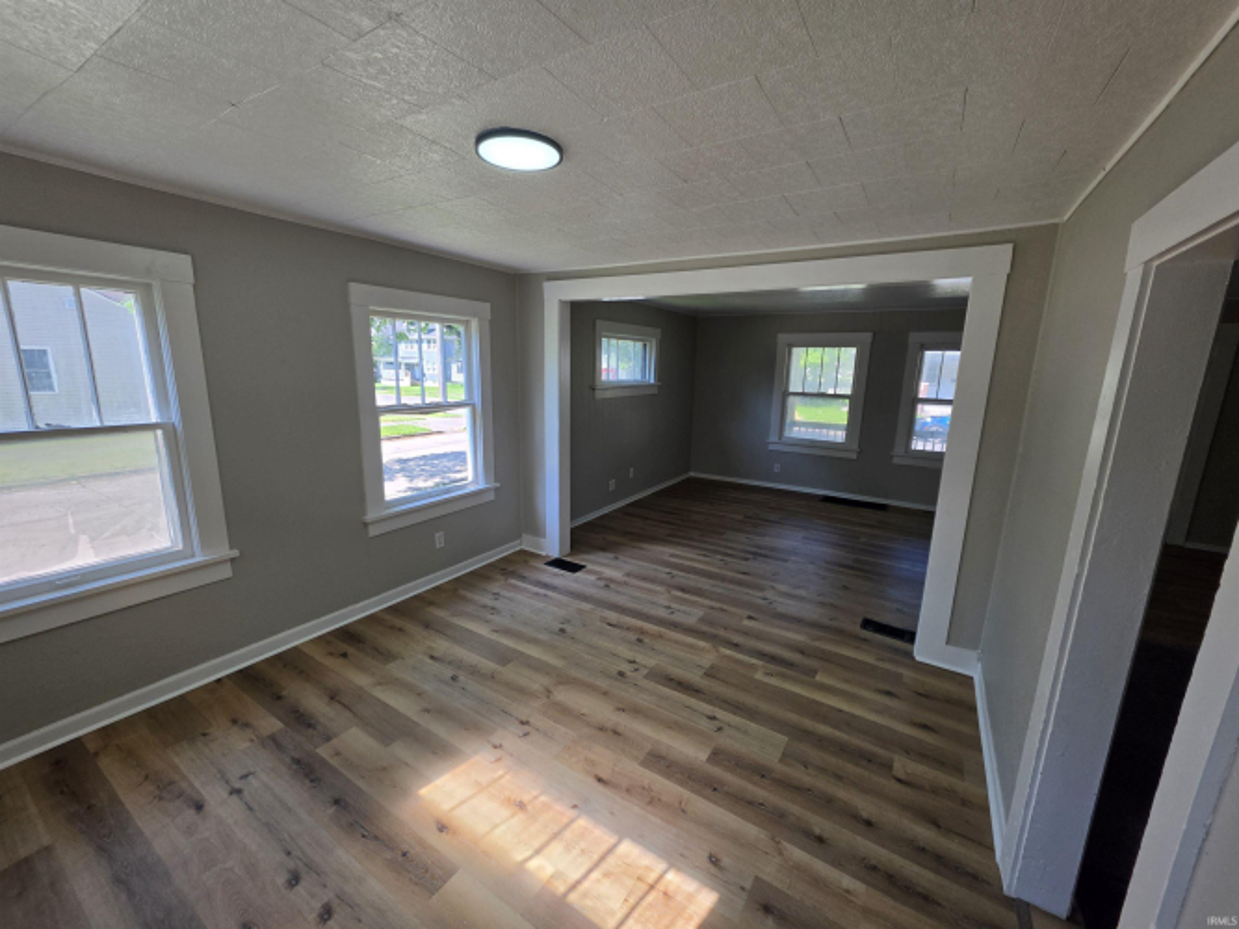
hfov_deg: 106.2
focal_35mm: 13
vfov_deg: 89.9
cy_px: 464
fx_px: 465
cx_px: 620
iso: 32
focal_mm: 2.2
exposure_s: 1/259
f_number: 1.9
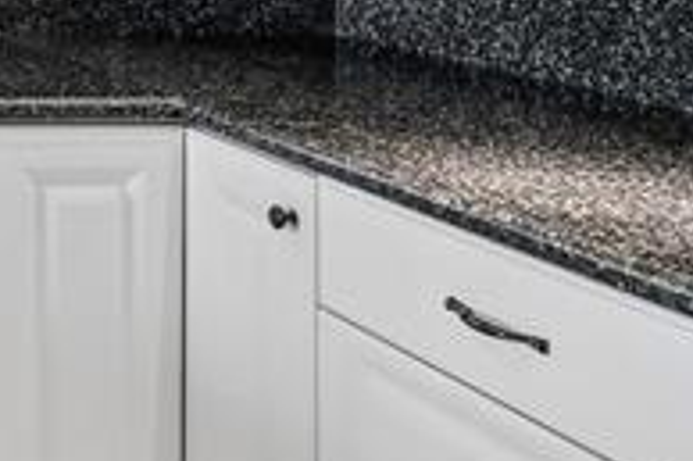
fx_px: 1423
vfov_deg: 17.0
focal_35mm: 74
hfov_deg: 20.0
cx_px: -554
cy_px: -182
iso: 400
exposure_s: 1/80
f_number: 8
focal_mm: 14
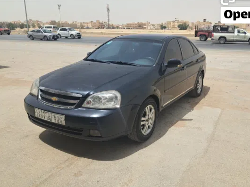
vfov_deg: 48.2
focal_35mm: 29
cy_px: 91
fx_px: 209
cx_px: 150
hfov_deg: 61.2
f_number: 1.8
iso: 50
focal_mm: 5.23
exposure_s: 1/1082
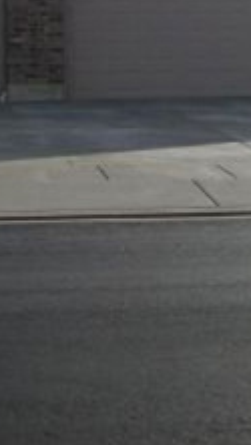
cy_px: -16
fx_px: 1596
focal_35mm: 135
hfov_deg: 8.9
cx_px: 253
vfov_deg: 15.6
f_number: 7.7
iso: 50
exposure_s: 1/350
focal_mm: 7.2
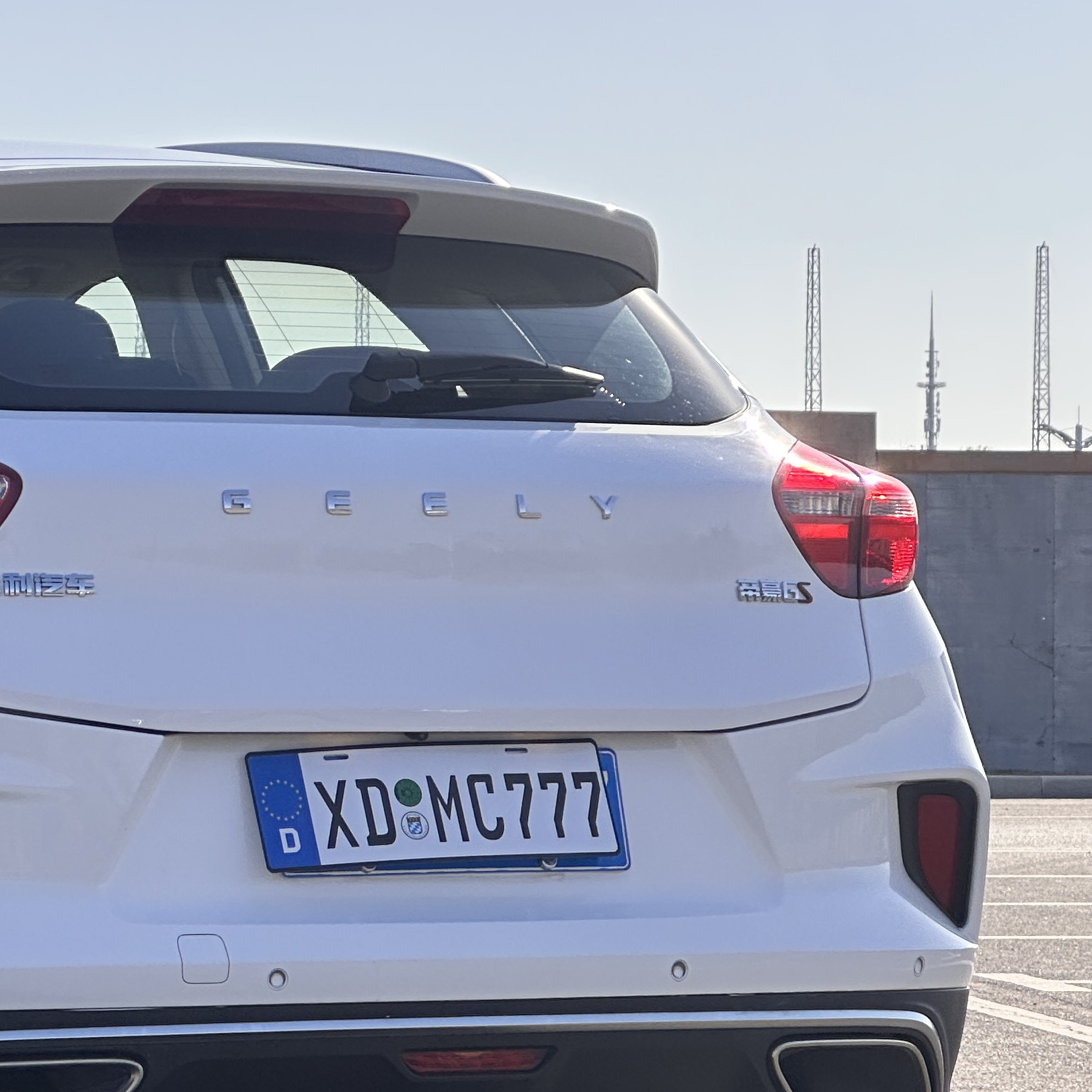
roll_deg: -0.6
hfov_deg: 10.2
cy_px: 678
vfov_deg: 10.3
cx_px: -126
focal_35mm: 169
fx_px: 6032
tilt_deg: +0.9
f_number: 2.8
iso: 32
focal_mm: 9
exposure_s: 1/847
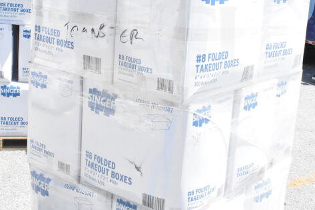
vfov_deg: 23.2
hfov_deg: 34.5
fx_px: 507
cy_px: 59
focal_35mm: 58
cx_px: 177
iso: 1600
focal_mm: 20
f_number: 13
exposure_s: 1/640
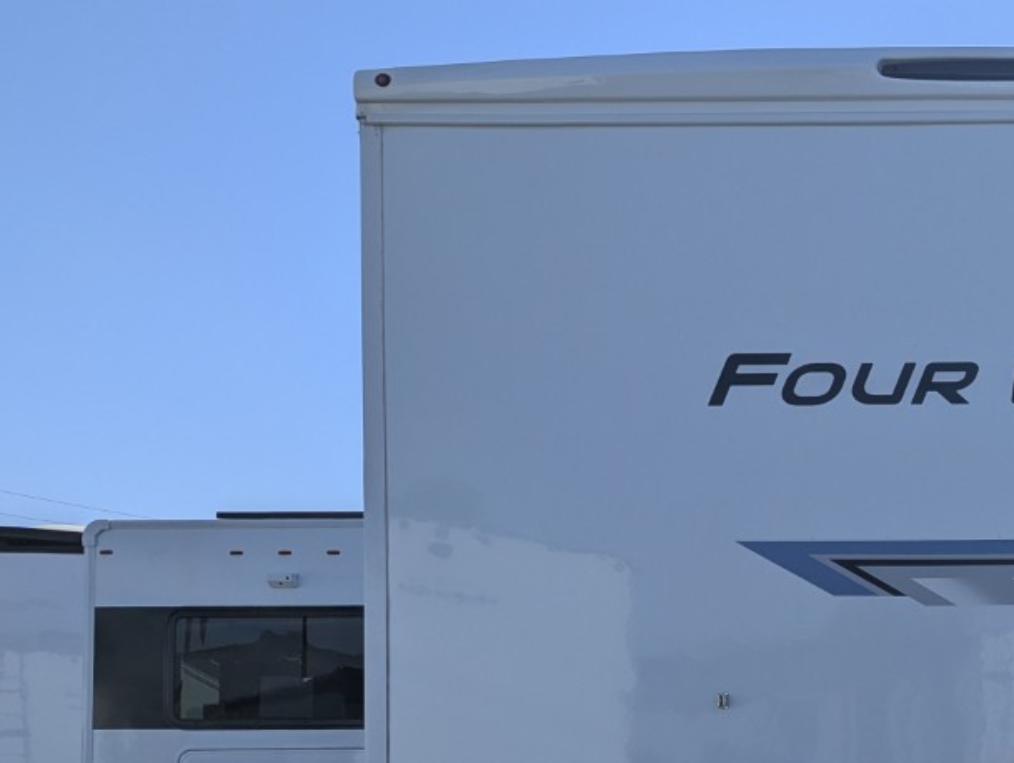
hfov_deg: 32.2
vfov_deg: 25.4
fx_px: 1613
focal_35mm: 55
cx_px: 1013
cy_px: 741
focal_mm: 6.81
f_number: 1.85
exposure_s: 1/3236
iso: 45
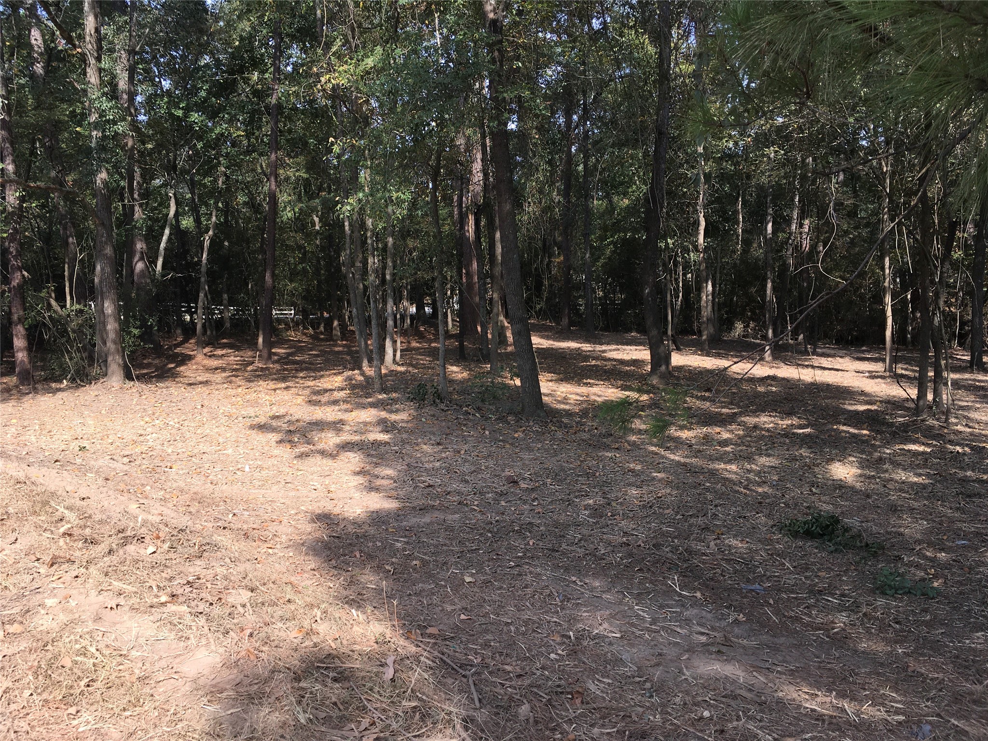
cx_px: 494
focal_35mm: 29
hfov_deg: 61.7
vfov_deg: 48.2
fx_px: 828
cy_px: 370
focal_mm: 4.15
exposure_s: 1/447
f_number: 2.2
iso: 25
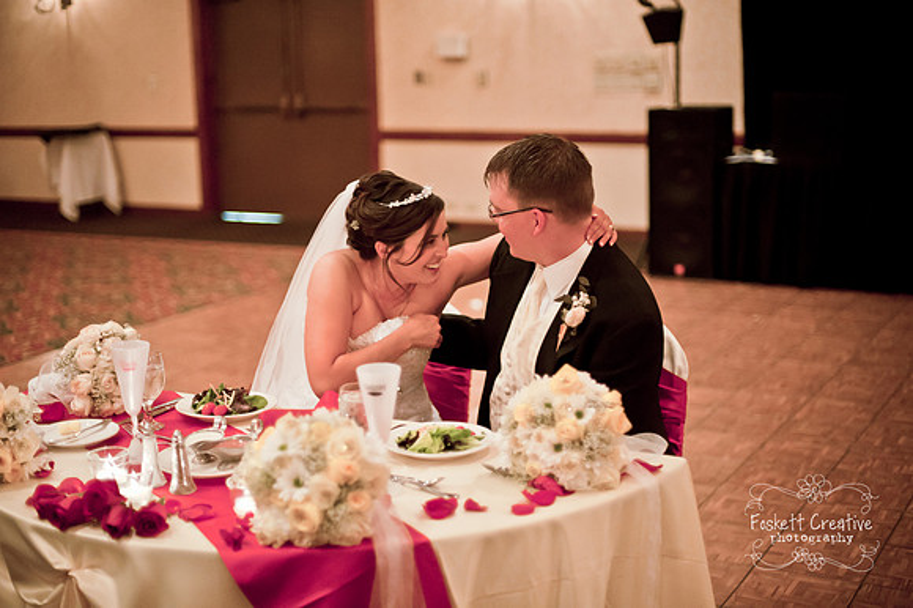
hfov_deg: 39.6
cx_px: 456
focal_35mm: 50
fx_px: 1267
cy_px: 304
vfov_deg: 27.0
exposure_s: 1/60
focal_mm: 50
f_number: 1.4
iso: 3200
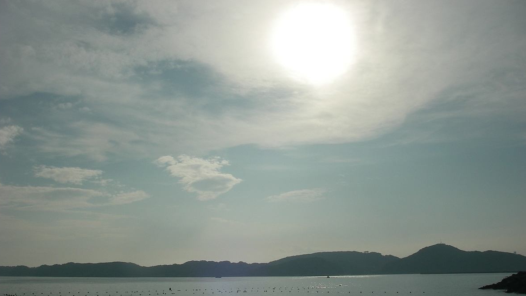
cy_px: 185
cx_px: 261
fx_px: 586
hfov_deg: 48.4
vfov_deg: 28.2
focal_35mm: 42
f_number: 6.6
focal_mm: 6.3
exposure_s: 1/1250
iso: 64
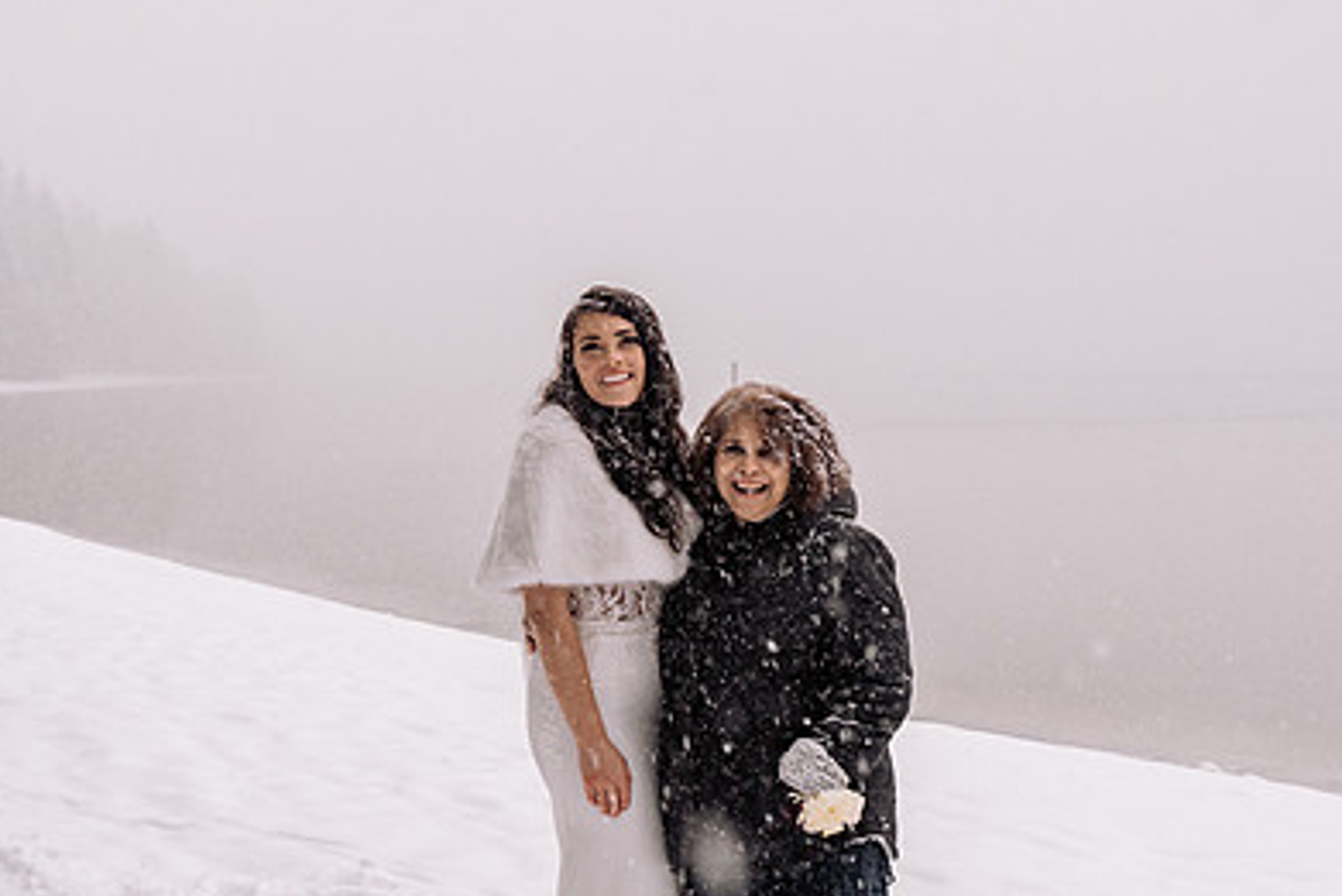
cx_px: 669
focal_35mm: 53
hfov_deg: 37.5
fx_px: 1976
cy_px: 616
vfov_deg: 25.4
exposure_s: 1/250
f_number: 5
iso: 1250
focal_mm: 35
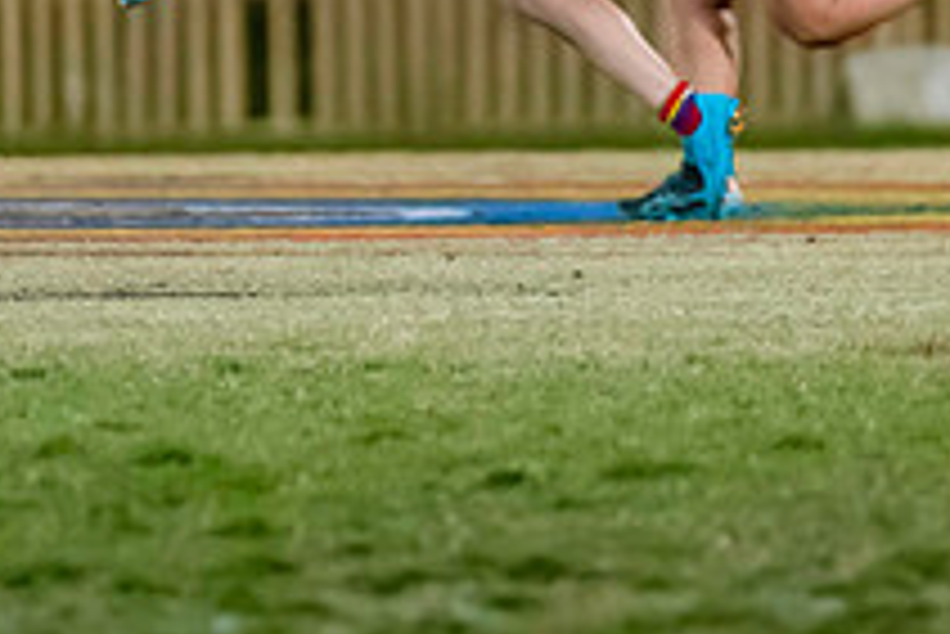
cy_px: -223
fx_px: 36414
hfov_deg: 1.5
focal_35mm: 1379
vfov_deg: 1.0
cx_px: 659
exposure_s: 1/1000
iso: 10000
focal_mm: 300
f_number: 2.8
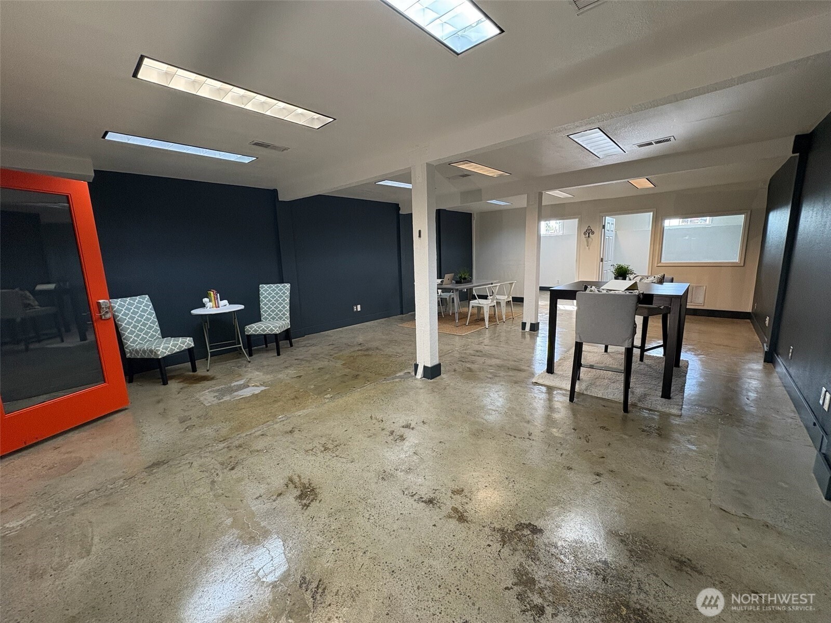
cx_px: 416
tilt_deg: -10.3
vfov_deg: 85.7
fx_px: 336
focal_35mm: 14
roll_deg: +1.6
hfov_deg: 102.1
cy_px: 312
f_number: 2.2
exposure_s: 1/120
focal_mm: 2.22
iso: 250
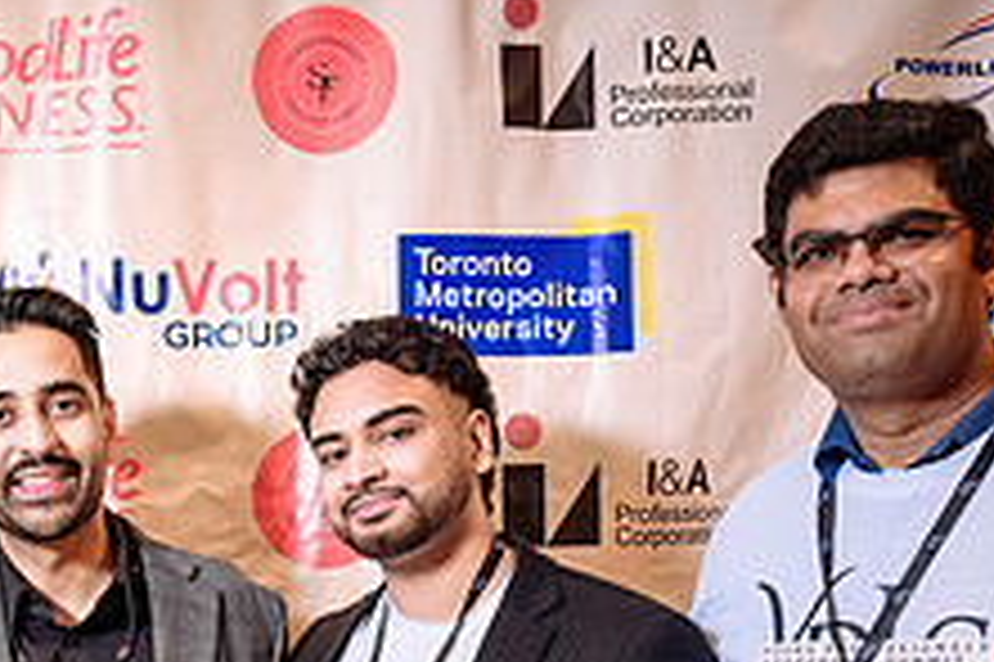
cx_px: 176
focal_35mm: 73
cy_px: 789
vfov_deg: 17.8
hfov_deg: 27.1
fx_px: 2014
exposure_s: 1/160
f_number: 4
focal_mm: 26
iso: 500
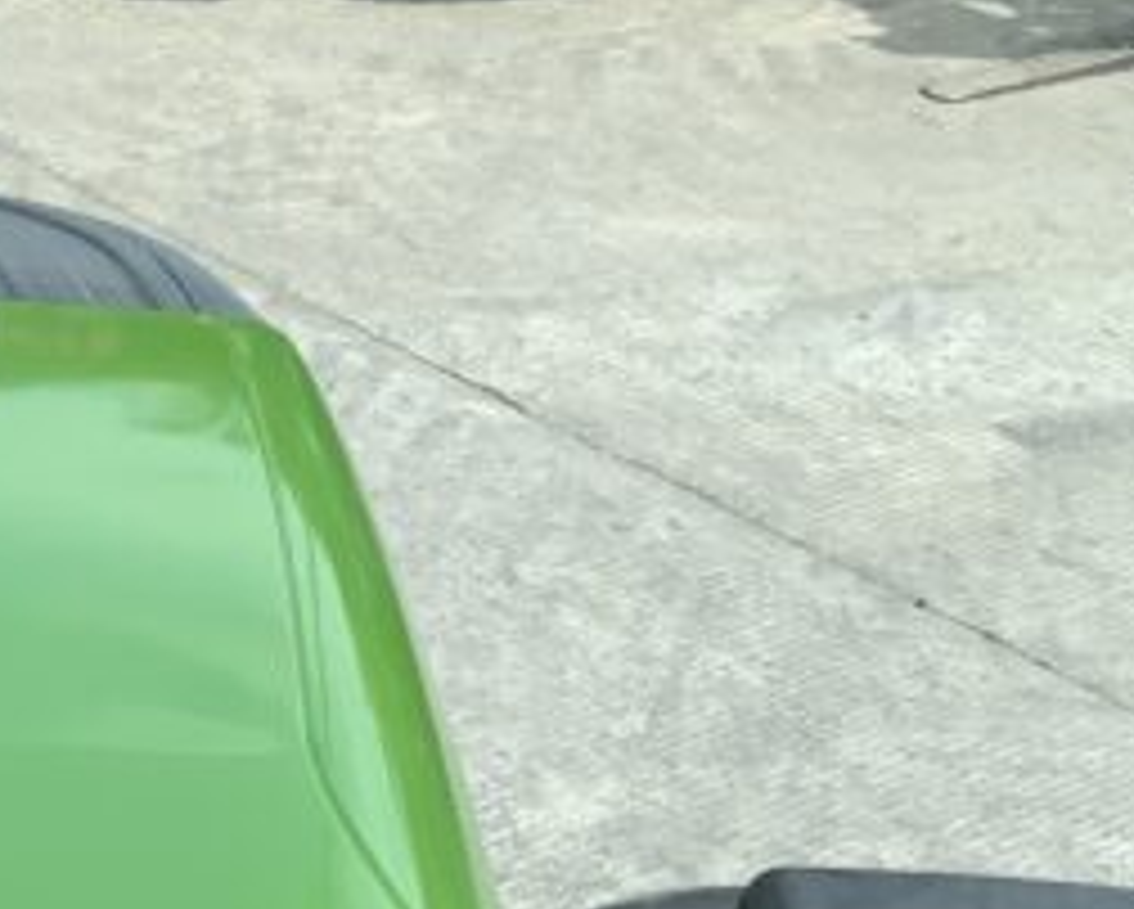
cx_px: -202
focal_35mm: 115
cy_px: 778
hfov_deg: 16.1
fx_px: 3863
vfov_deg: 13.3
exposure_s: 1/1279
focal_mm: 3
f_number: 1.8
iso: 16
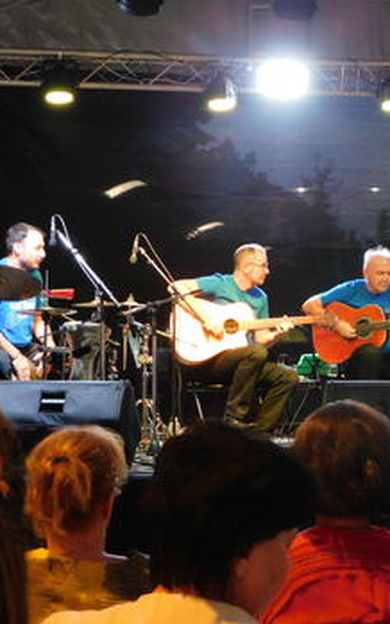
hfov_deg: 12.8
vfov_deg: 20.6
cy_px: 312
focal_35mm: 101
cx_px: 356
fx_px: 1718
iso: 450
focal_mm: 12.6
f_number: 4.3
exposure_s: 1/15
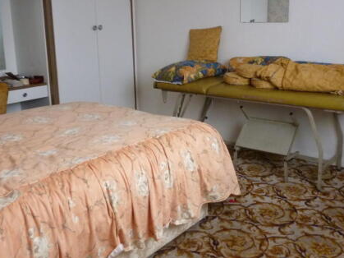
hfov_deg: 47.8
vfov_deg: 36.6
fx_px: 387
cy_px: 100
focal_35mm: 39
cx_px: 193
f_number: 3.1
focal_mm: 5
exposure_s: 1/20
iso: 400
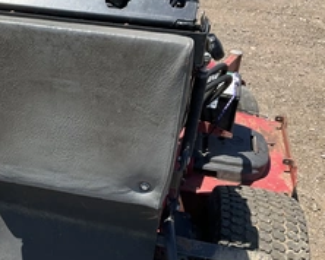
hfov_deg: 35.5
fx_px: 491
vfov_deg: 29.7
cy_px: 112
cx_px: 69
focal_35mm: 51
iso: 25
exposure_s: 1/883
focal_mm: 3
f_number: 1.8
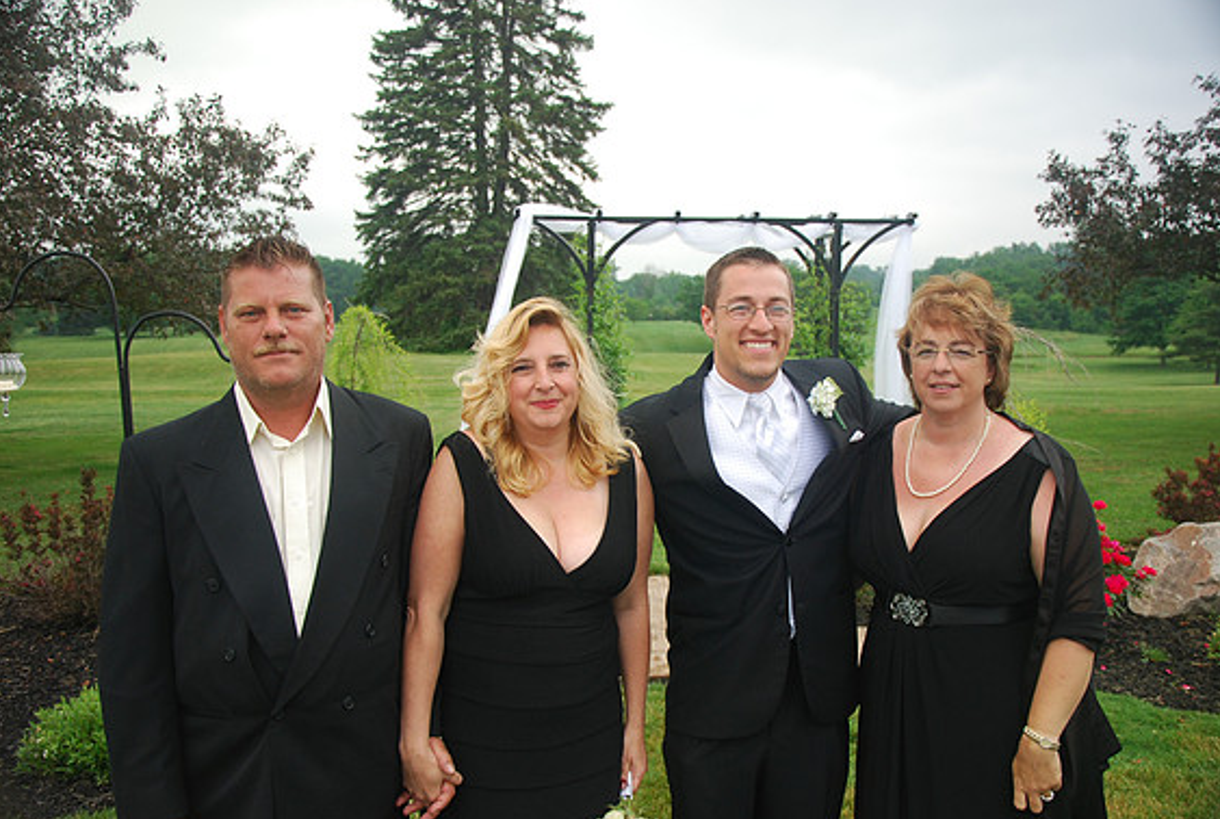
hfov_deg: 55.7
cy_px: 413
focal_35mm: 34
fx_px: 1155
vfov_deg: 39.1
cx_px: 622
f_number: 4.8
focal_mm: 22
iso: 200
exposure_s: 1/60
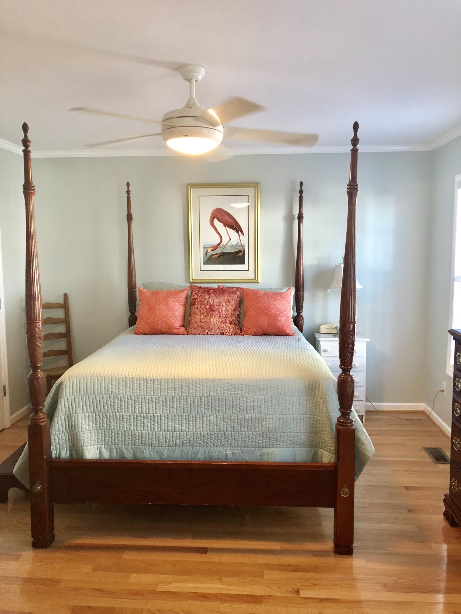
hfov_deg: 49.7
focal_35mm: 28
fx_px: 497
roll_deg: -0.4
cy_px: 307
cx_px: 230
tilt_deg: -5.3
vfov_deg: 63.4
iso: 50
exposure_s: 1/15
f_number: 1.8
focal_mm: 3.99
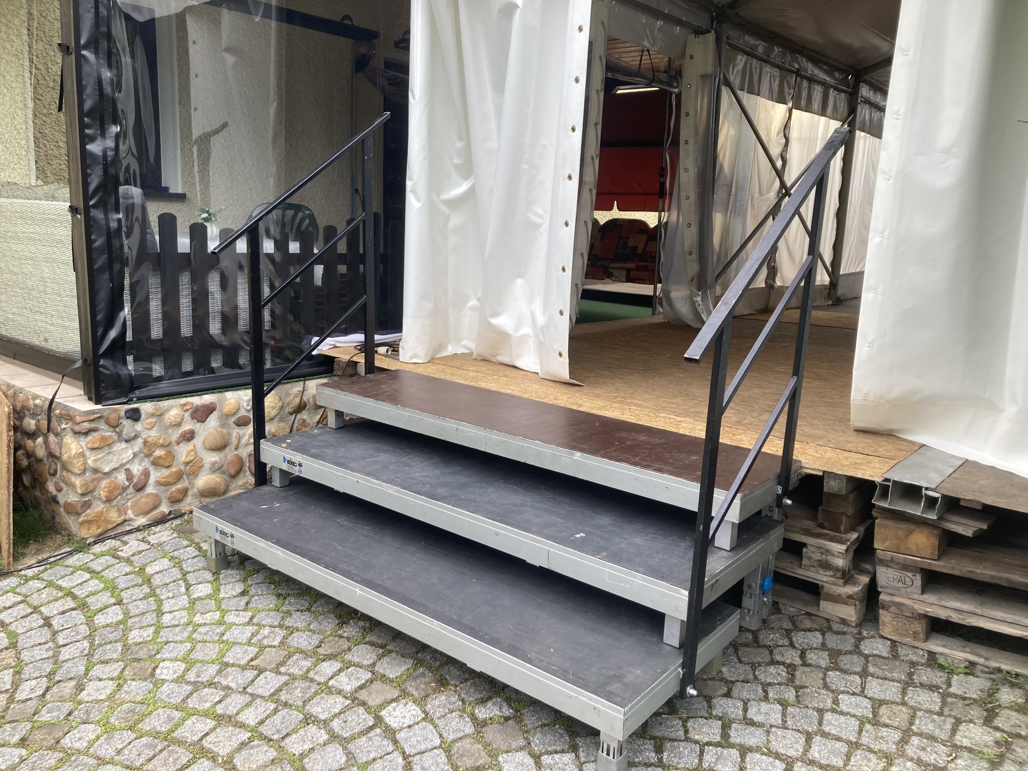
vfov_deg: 49.7
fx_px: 832
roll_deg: -2.4
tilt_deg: -9.5
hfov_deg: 63.4
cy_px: 386
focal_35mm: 28
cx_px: 514
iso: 20
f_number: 1.8
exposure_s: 1/121
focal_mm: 3.99
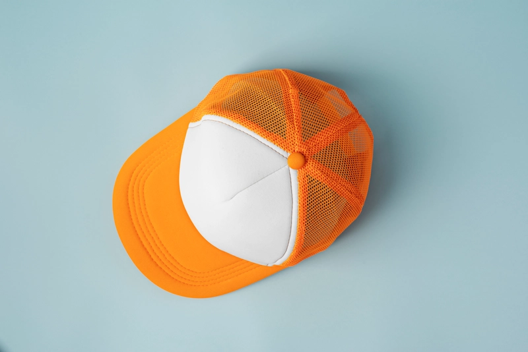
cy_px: 176
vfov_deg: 27.0
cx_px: 264
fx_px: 734
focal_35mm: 50
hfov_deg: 39.6
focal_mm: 50
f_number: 7.1
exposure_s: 1/100
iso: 100
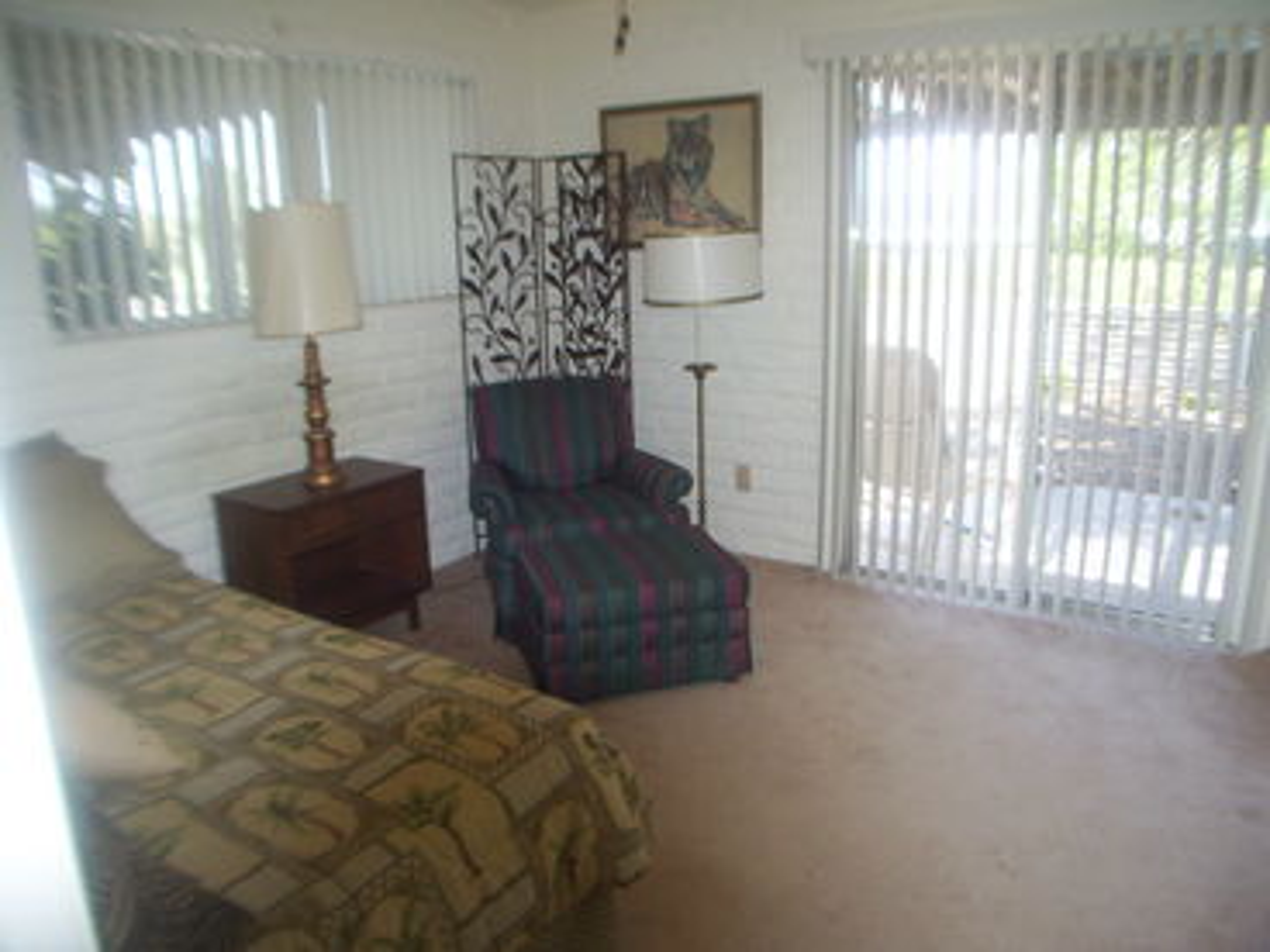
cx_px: 635
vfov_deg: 39.7
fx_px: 1321
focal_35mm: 36
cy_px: 476
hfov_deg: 51.4
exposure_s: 1/60
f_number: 2.7
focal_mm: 6
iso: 100
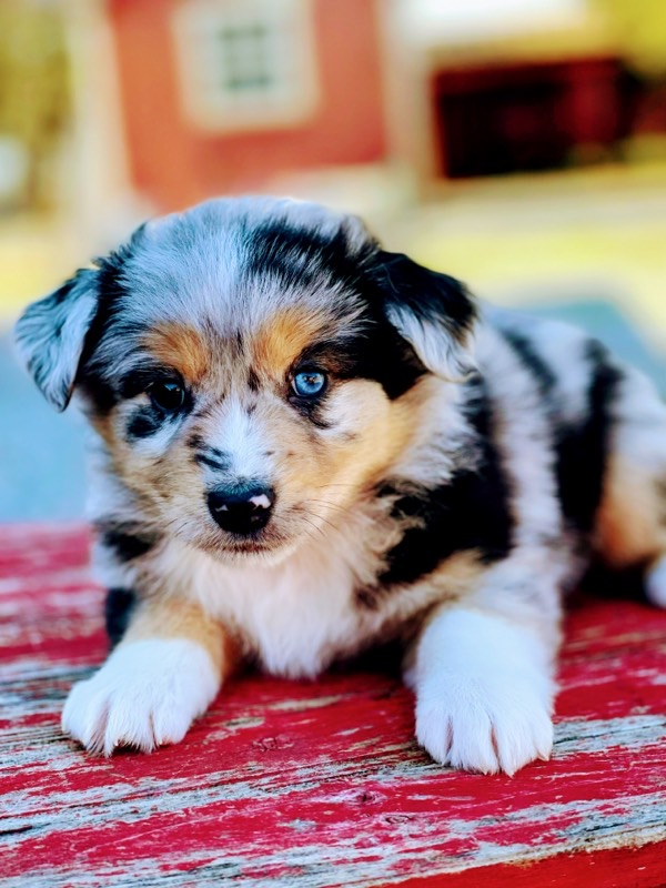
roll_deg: +6.5
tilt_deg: -7.3
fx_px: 1642
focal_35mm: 64
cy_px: 444
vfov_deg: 30.3
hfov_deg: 22.9
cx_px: 333
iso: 20
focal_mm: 7.5
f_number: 2.2
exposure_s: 1/121
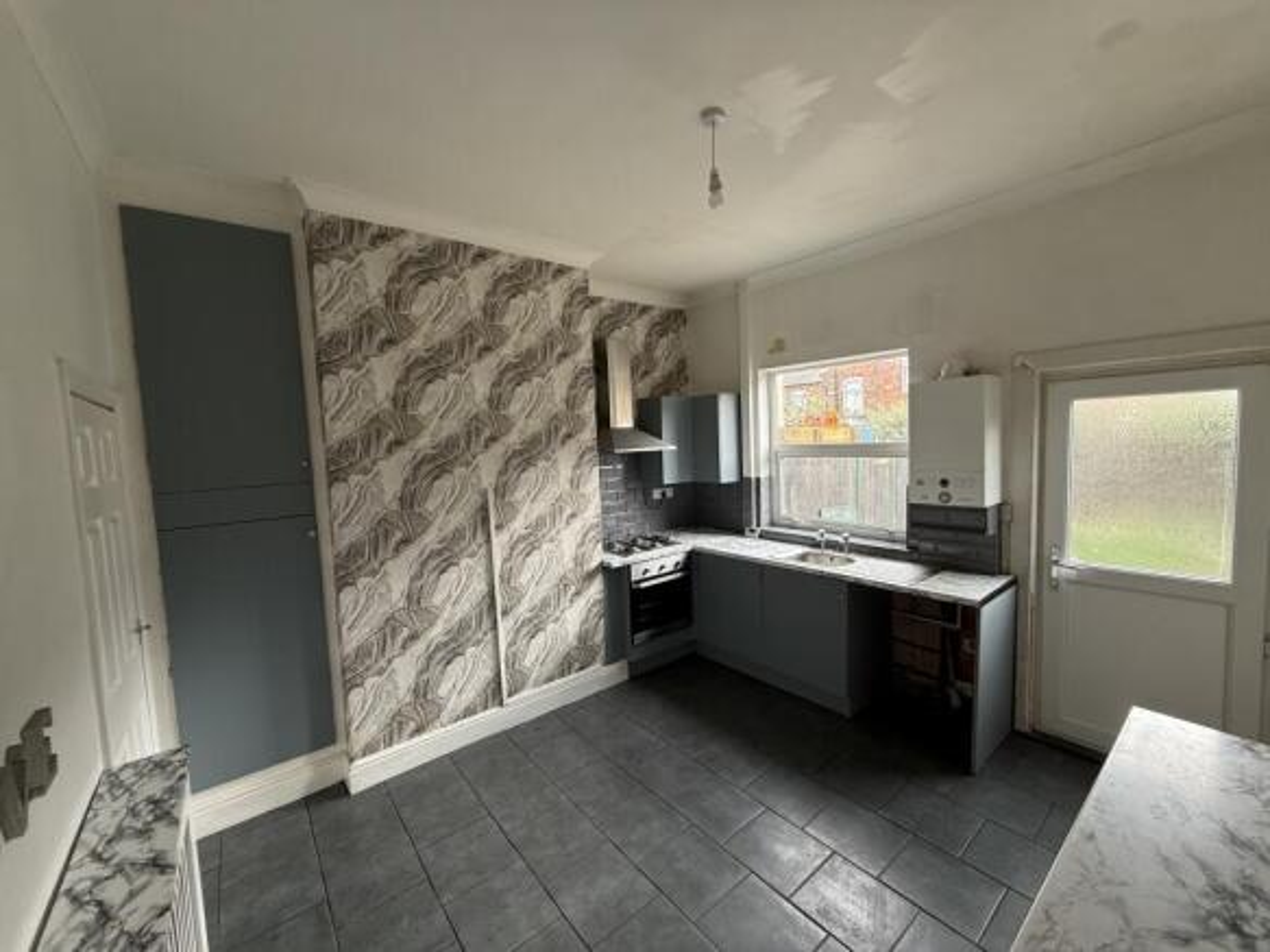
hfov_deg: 102.1
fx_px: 514
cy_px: 476
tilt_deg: -4.7
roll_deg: +1.8
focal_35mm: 14
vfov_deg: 85.7
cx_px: 635
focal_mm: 2.22
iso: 125
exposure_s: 1/99
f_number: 2.2
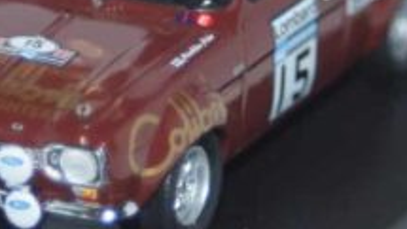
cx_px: 106
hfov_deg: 6.2
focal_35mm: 350
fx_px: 3778
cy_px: 34
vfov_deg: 3.5
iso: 500
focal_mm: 80
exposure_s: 1/125
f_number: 5.6
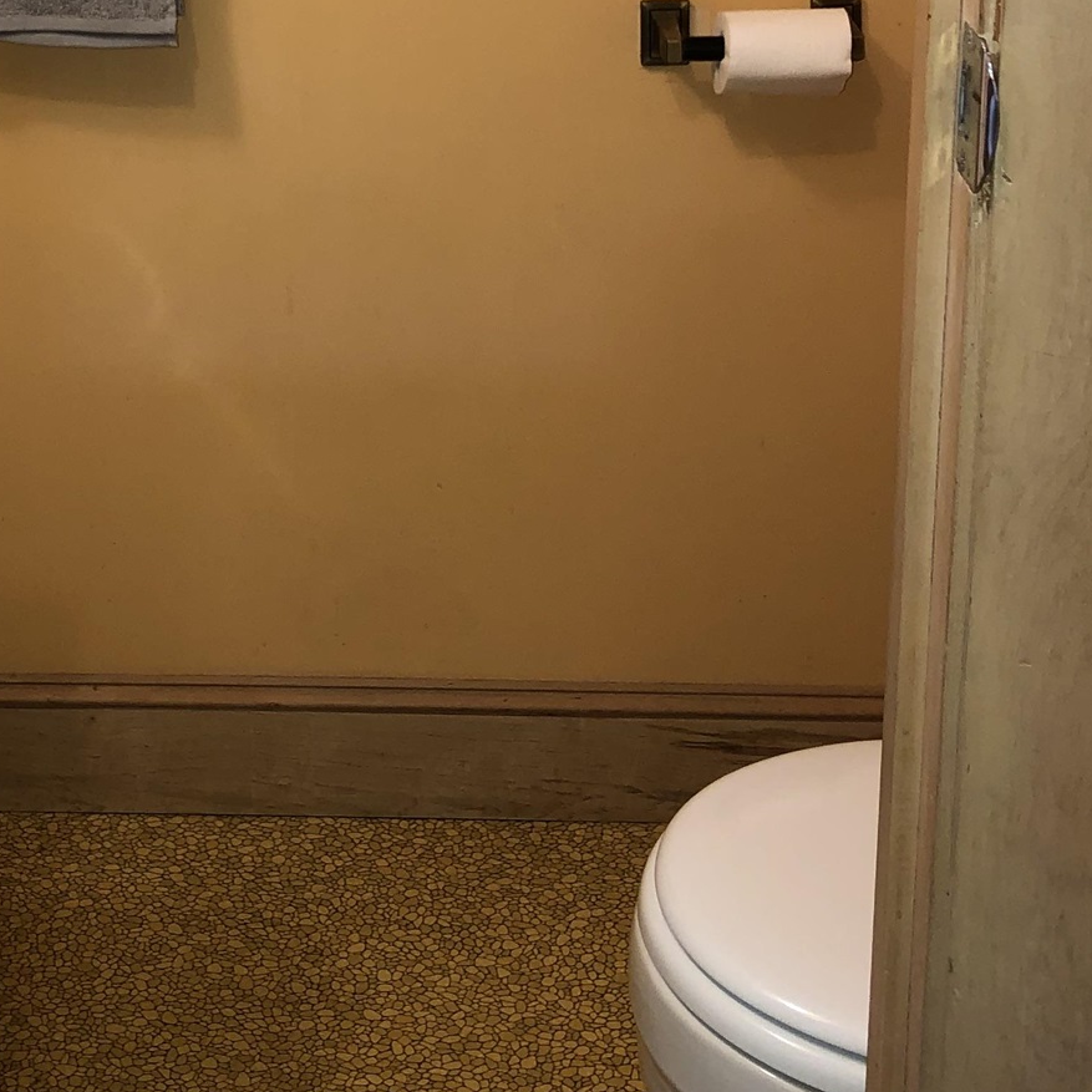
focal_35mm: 65
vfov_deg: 25.8
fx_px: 2320
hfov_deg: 26.0
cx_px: 203
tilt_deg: -14.0
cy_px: 147
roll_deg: +2.5
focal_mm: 3.99
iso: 40
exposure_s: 1/17
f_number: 1.8
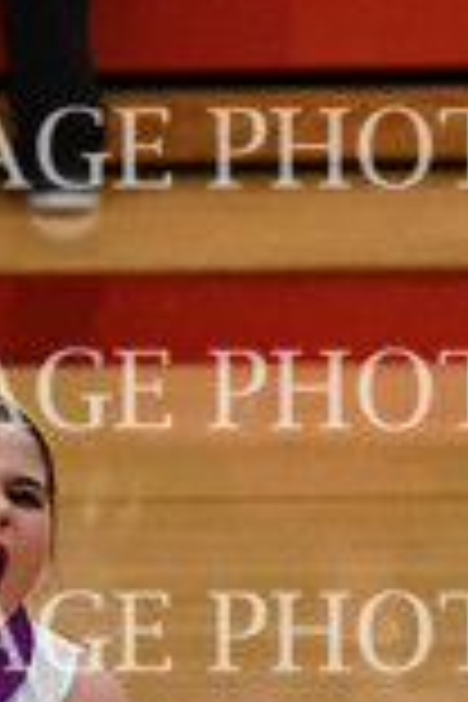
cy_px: 994
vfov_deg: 2.2
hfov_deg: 1.5
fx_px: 17900
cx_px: 178
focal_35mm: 918
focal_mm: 165
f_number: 4
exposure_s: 1/400
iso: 5000
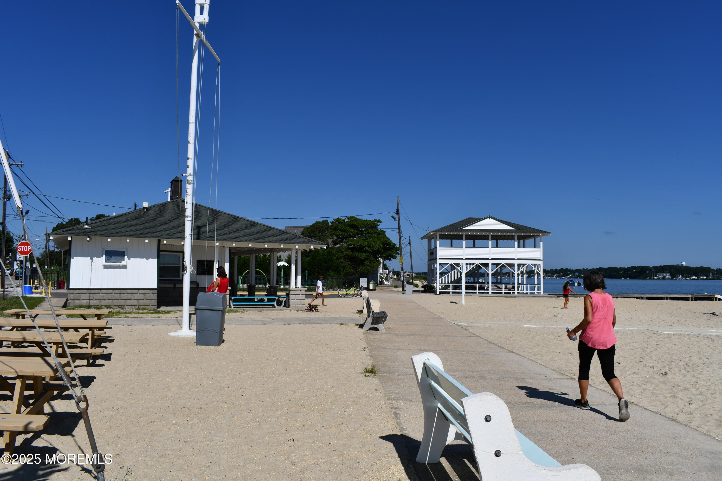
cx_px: 361
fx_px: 541
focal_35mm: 27
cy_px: 240
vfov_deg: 47.9
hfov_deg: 67.4
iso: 100
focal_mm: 18
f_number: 11
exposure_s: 1/500
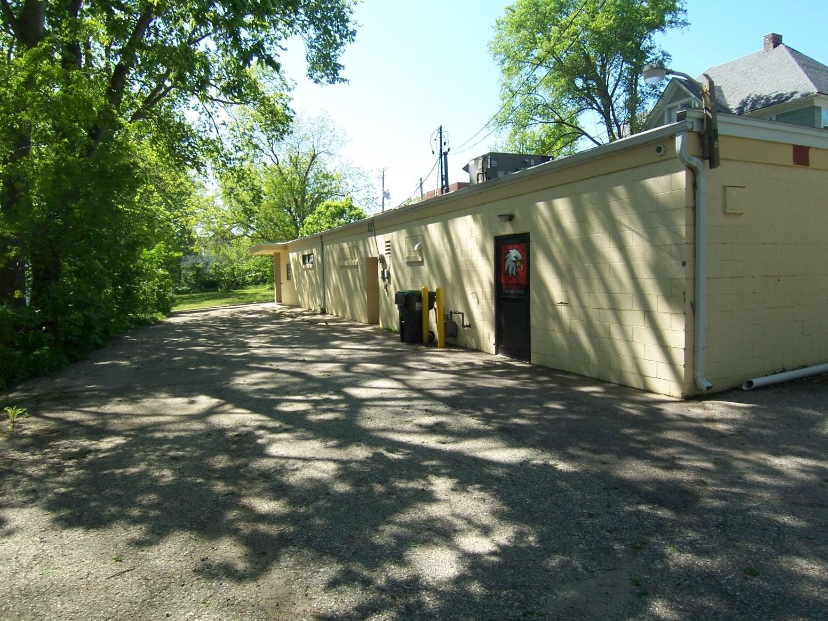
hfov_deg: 73.9
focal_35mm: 23
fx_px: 550
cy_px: 310
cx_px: 414
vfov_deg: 58.9
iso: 64
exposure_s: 1/100
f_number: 5.6
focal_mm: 3.8
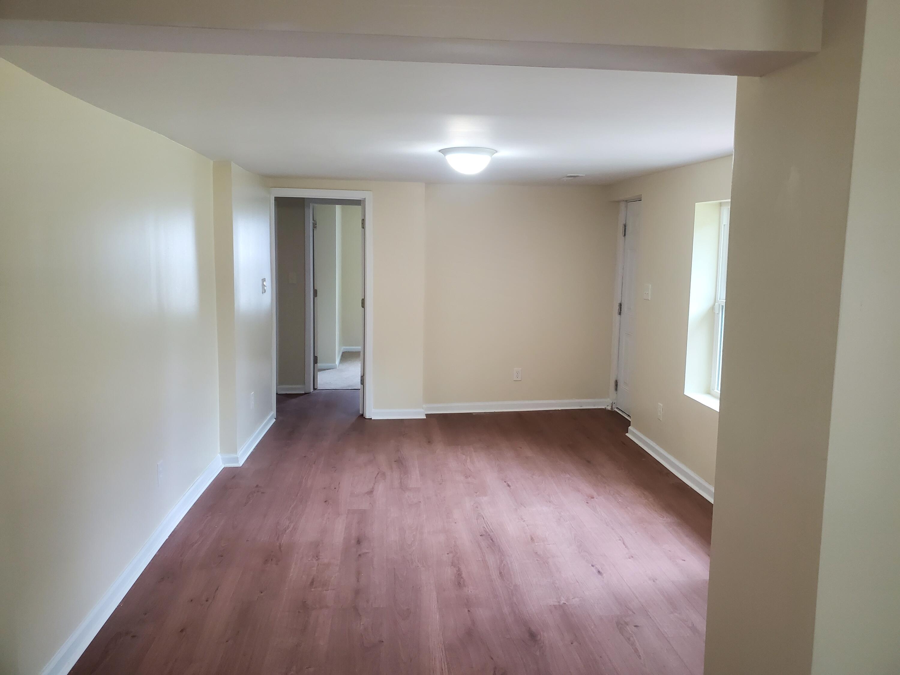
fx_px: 676
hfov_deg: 67.3
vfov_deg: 53.1
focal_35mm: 26
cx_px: 450
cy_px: 338
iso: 250
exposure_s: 1/120
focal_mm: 4.3
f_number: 1.5
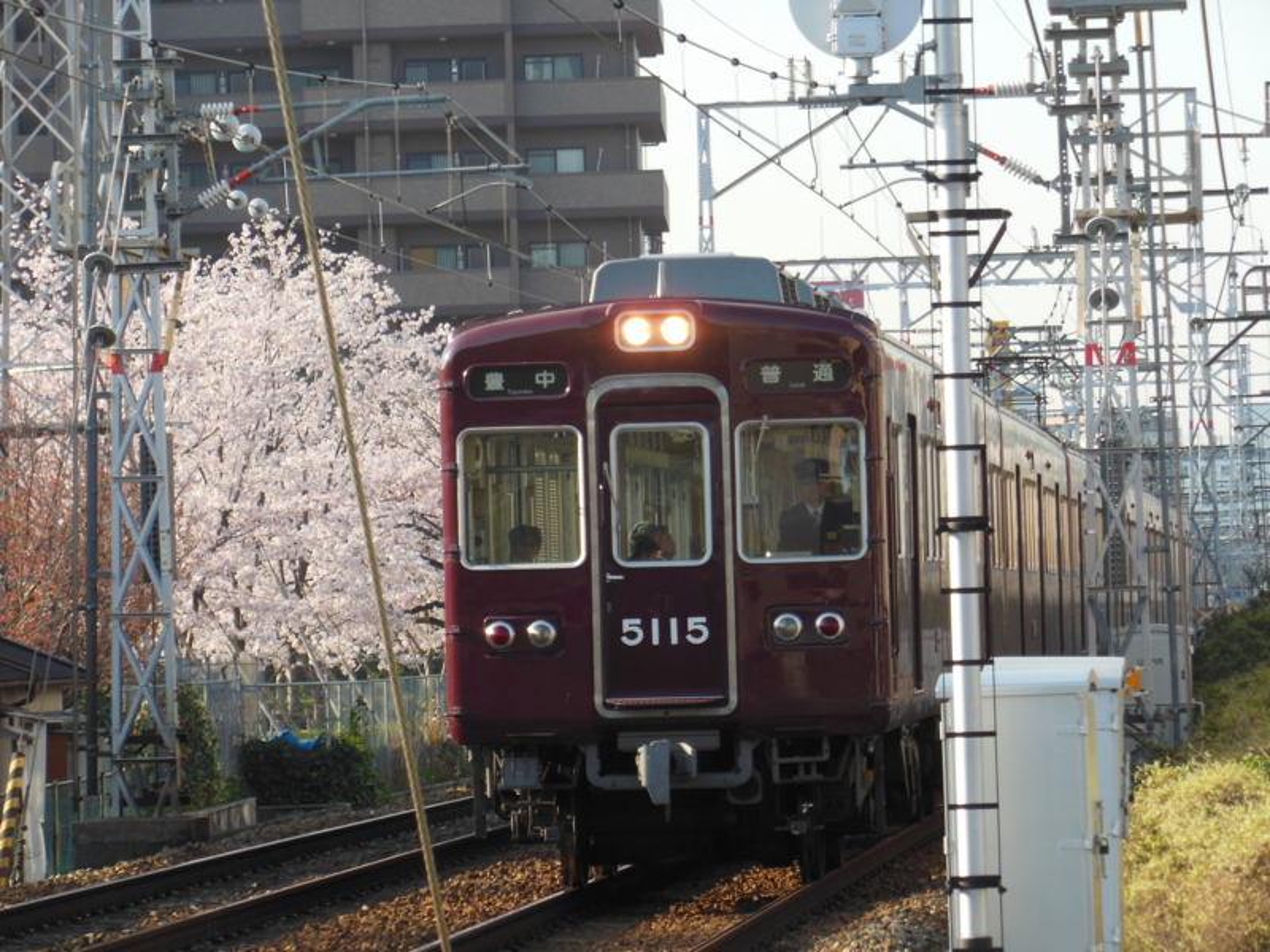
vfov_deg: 6.8
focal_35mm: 220
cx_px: 635
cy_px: 476
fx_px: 8071
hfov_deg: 9.0
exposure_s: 1/160
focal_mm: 39.3
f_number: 5.9
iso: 125
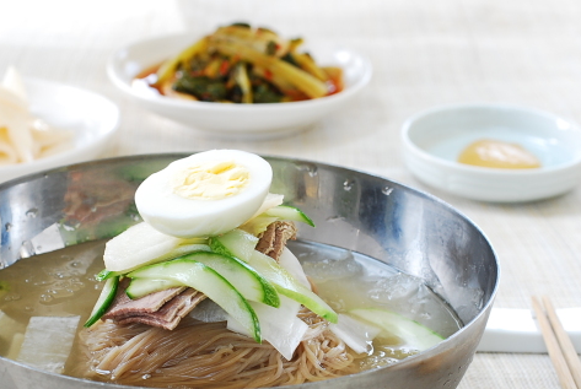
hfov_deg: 19.8
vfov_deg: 13.3
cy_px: 262
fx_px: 1665
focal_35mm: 103
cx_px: 219
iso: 160
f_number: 7.1
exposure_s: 1/8
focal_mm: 50
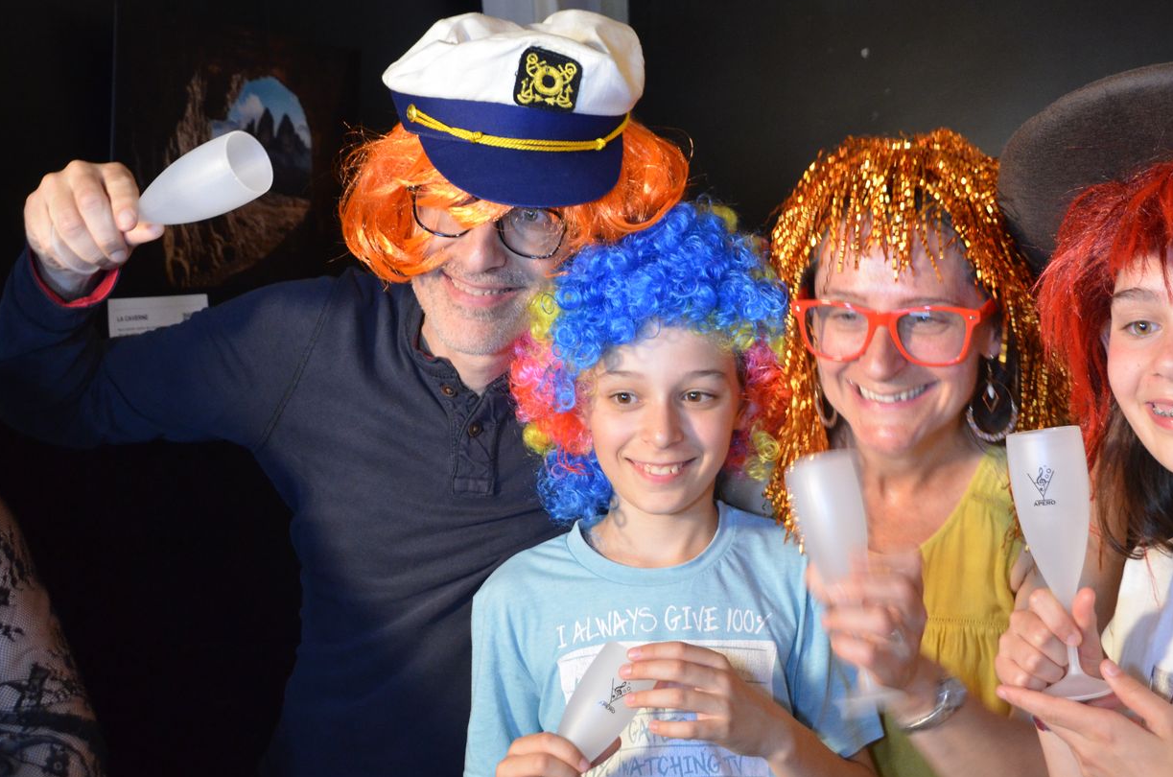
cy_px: 365
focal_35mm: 44
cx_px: 745
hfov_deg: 44.2
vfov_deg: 30.4
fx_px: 1431
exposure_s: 1/25
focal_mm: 22
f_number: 3.8
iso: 1600
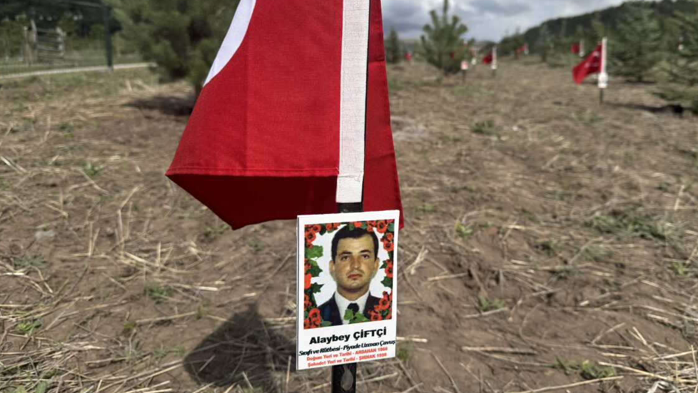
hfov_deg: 64.1
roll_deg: +0.3
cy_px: 151
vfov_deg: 38.7
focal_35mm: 30
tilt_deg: -7.0
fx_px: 555
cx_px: 394
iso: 80
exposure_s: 1/6410
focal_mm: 6.76
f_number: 1.78
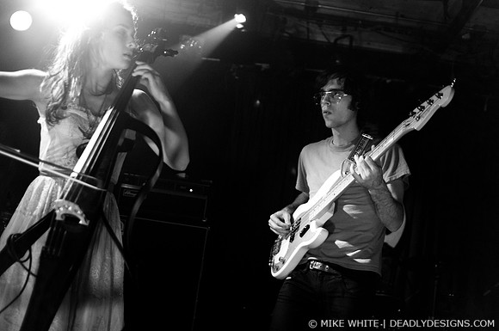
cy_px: 166
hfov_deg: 43.7
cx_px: 250
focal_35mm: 45
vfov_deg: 29.8
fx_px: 623
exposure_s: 1/100
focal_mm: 30
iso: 800
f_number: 1.6
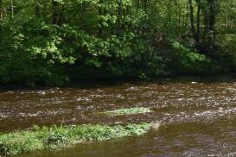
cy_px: 97
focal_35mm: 72
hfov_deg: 25.6
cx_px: 270
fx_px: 472
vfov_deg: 18.9
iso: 200
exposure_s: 1/250
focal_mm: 20
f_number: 5.6
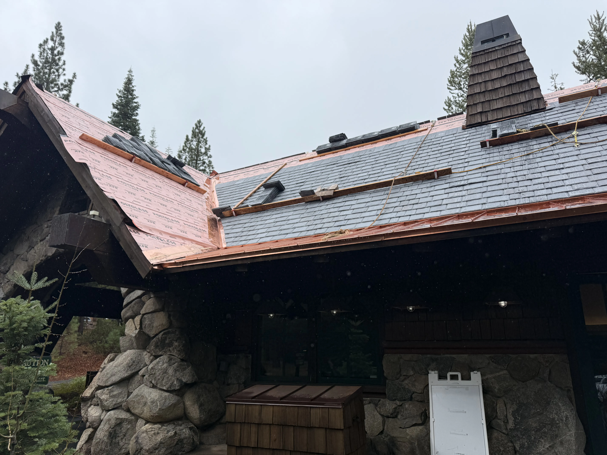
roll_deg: +0.1
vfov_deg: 56.8
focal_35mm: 24
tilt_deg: +15.6
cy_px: 228
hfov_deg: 71.6
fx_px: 421
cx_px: 304
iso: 80
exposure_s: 1/3021
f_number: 1.78
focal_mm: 6.76
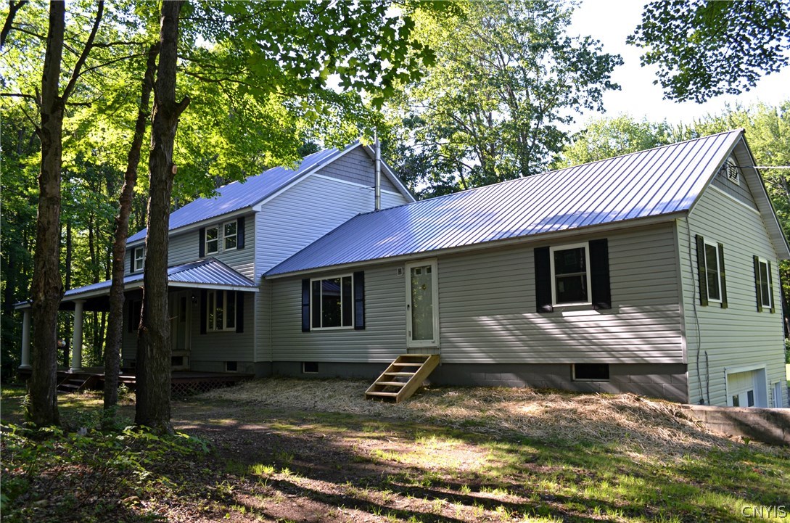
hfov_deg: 67.5
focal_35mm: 27
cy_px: 262
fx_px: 591
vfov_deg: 47.7
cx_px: 395
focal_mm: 18
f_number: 5.6
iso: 250
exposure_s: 1/125
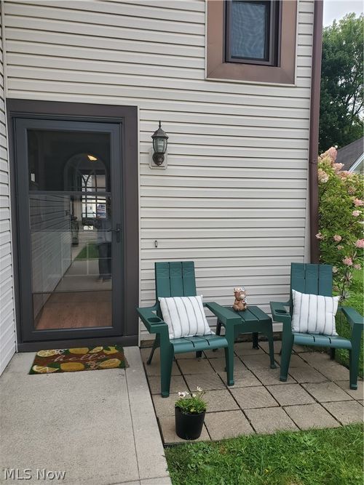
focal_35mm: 26
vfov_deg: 67.3
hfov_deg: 53.0
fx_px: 365
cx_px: 182
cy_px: 242
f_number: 2.4
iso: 50
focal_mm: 4.3
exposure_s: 1/509
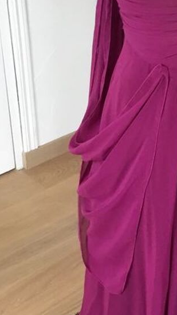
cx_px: 221
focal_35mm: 82
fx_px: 684
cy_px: 142
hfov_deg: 14.2
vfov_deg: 25.9
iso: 100
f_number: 2.4
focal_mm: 3.3
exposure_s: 1/33
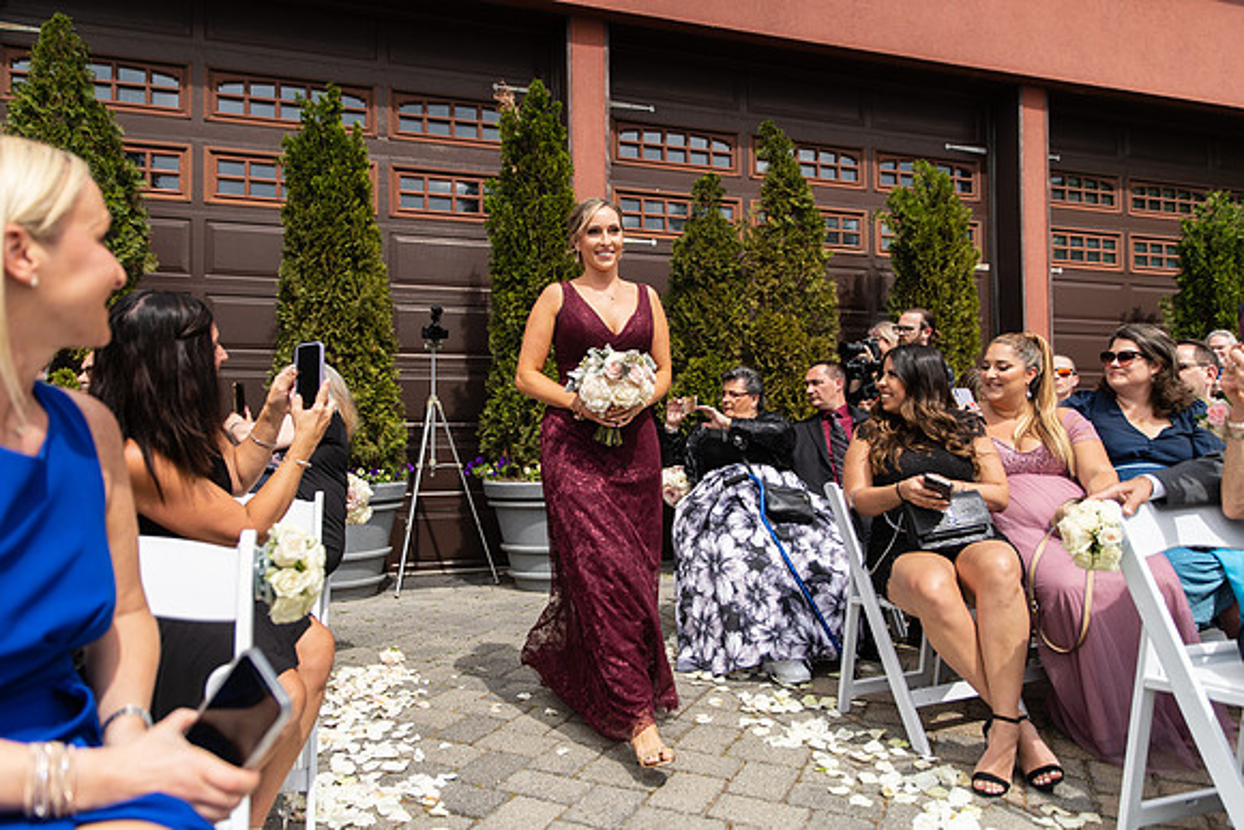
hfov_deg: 73.7
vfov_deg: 53.2
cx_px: 622
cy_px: 415
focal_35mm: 24
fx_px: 829
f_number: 2.8
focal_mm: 24
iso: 125
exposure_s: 1/1600
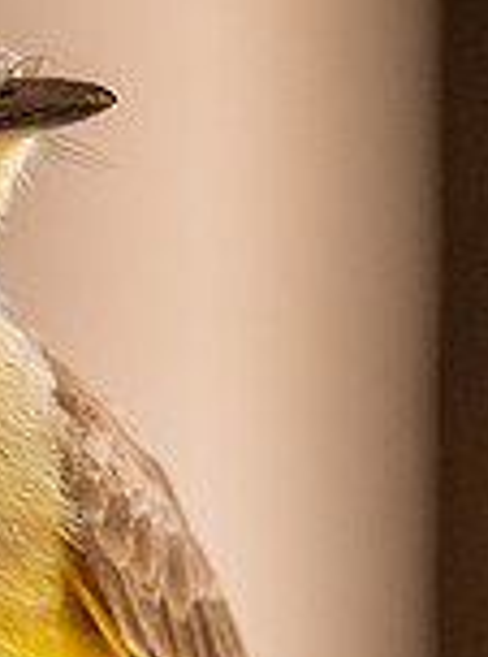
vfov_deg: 1.0
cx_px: -498
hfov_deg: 0.8
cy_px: 657
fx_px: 36918
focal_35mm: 1953
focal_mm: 400
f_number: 4.5
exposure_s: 1/1000
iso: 6400
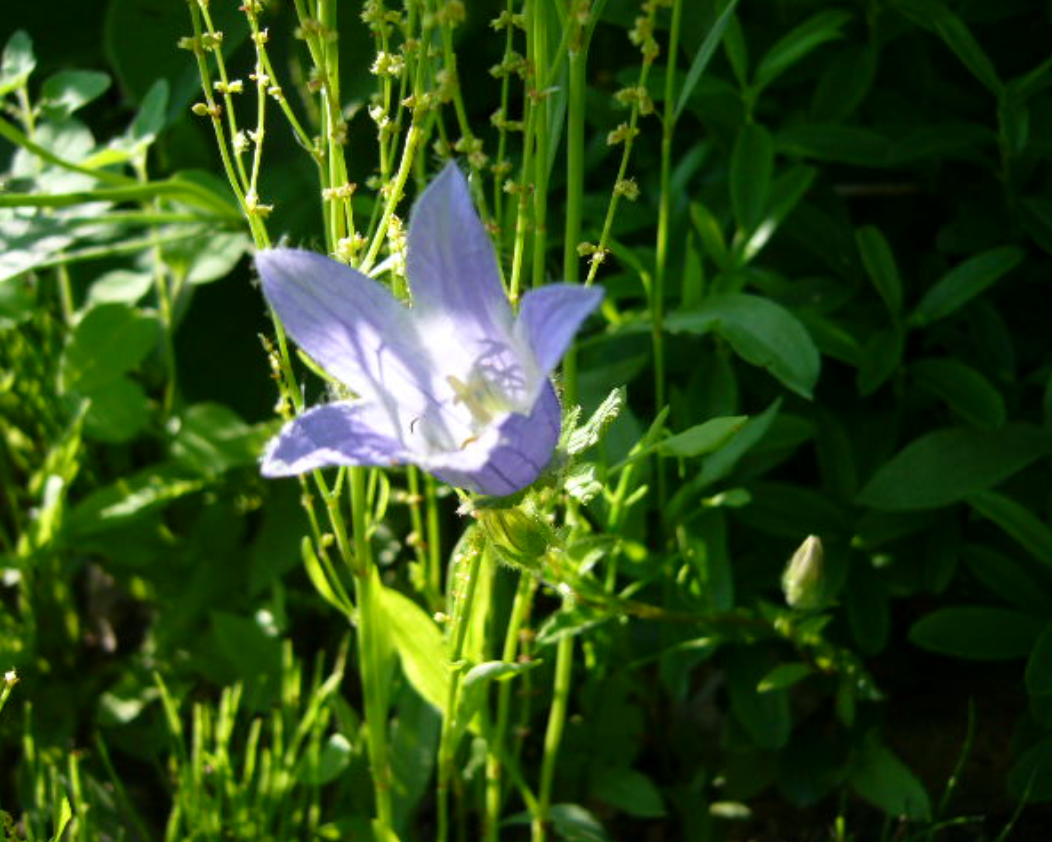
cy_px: 424
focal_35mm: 37
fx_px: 1152
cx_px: 484
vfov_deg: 40.1
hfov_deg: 49.0
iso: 80
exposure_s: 1/320
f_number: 2.8
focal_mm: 5.8
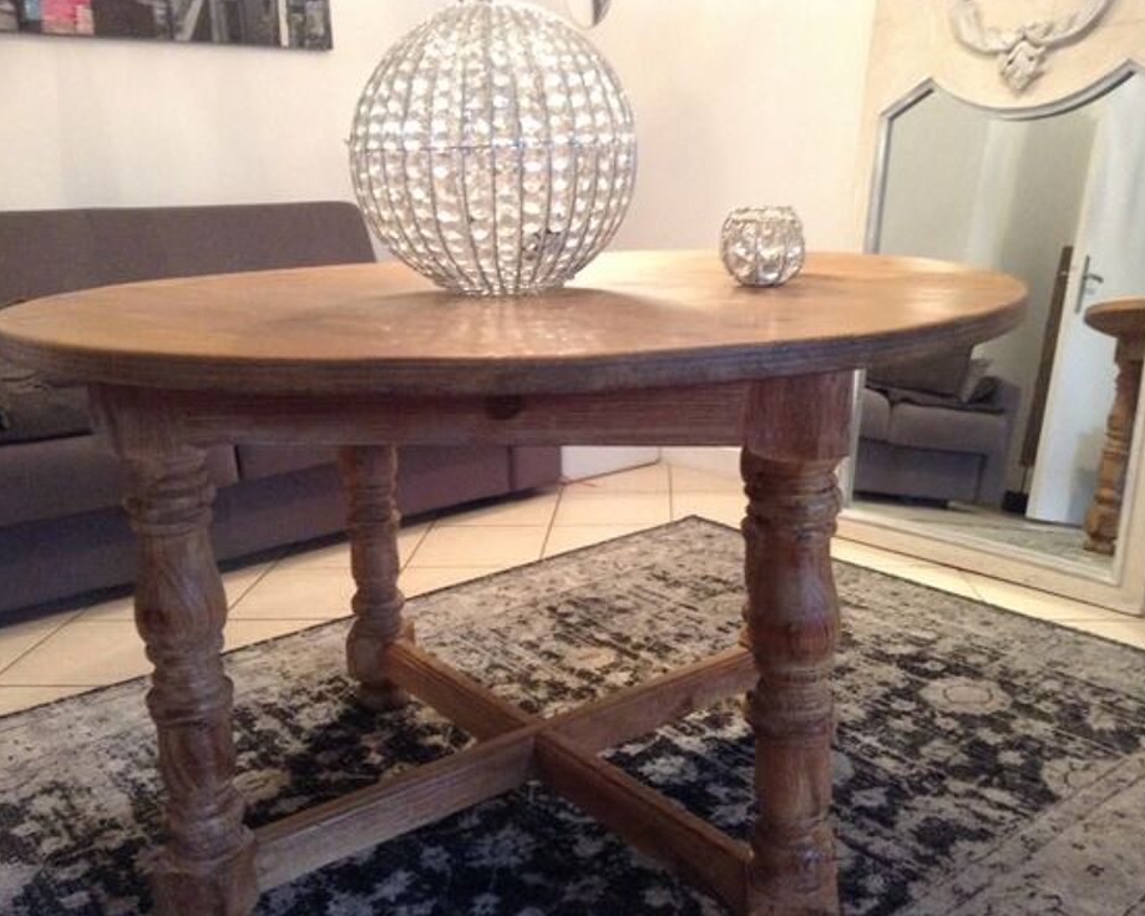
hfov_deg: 51.5
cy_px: 454
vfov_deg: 42.2
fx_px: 1186
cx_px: 581
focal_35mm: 35
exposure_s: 1/17
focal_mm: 3.3
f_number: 2.4
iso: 250
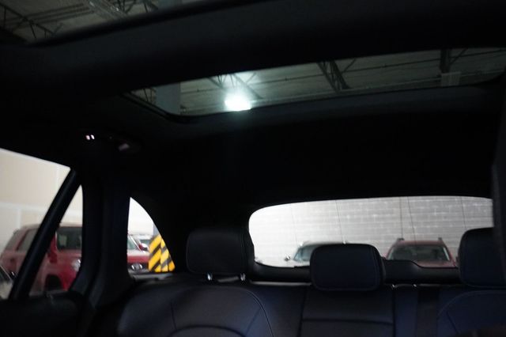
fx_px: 485
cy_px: 168
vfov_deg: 38.3
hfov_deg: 55.1
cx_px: 253
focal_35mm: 34
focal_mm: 23
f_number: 4
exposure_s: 1/13
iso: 6400
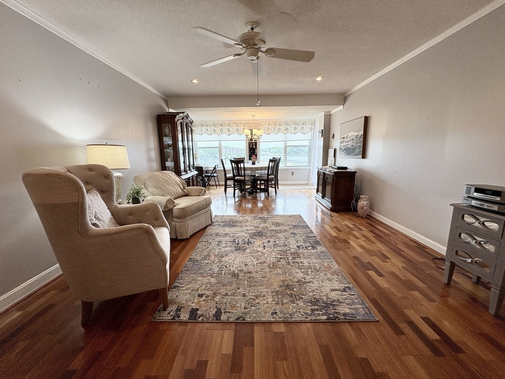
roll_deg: +0.3
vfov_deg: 85.7
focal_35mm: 14
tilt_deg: -10.1
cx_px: 252
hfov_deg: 102.1
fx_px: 204
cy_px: 190
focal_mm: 2.22
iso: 100
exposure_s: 1/120
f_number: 2.2
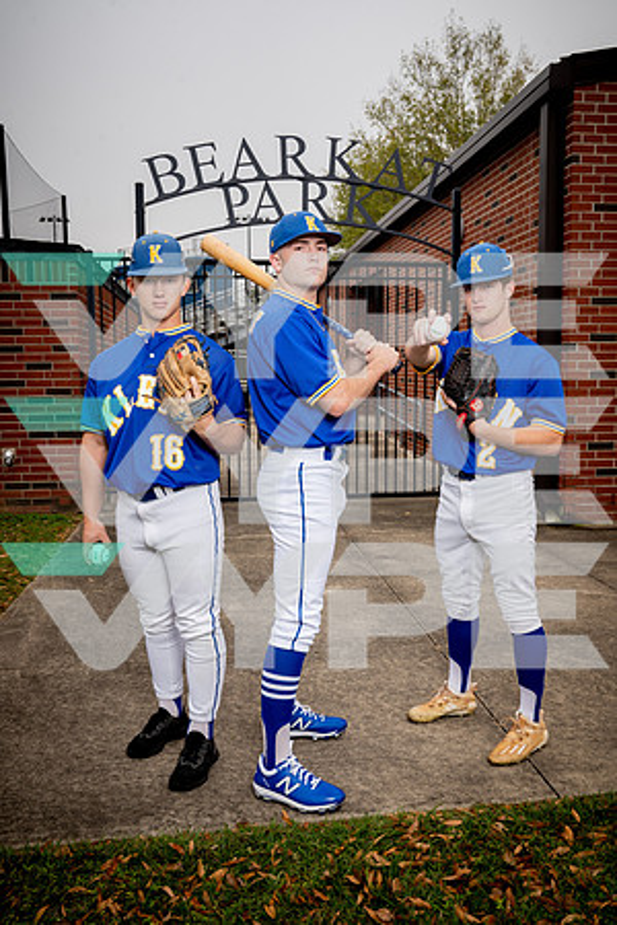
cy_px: 462
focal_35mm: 31
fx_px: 797
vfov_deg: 60.3
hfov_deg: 42.3
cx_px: 308
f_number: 11
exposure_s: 1/250
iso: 400
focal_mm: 31
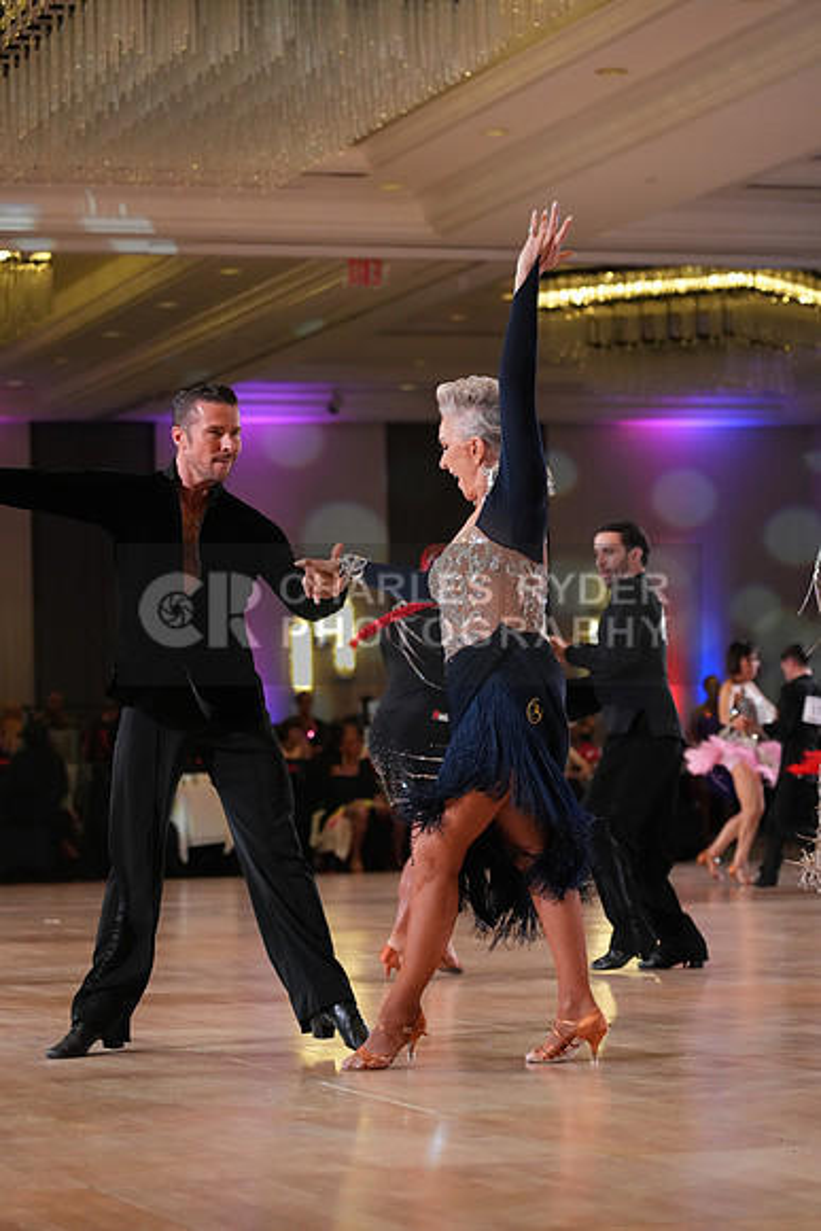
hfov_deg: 13.0
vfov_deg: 19.5
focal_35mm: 105
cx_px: 410
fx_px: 3589
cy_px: 616
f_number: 4
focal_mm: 105
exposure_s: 1/500
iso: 4000
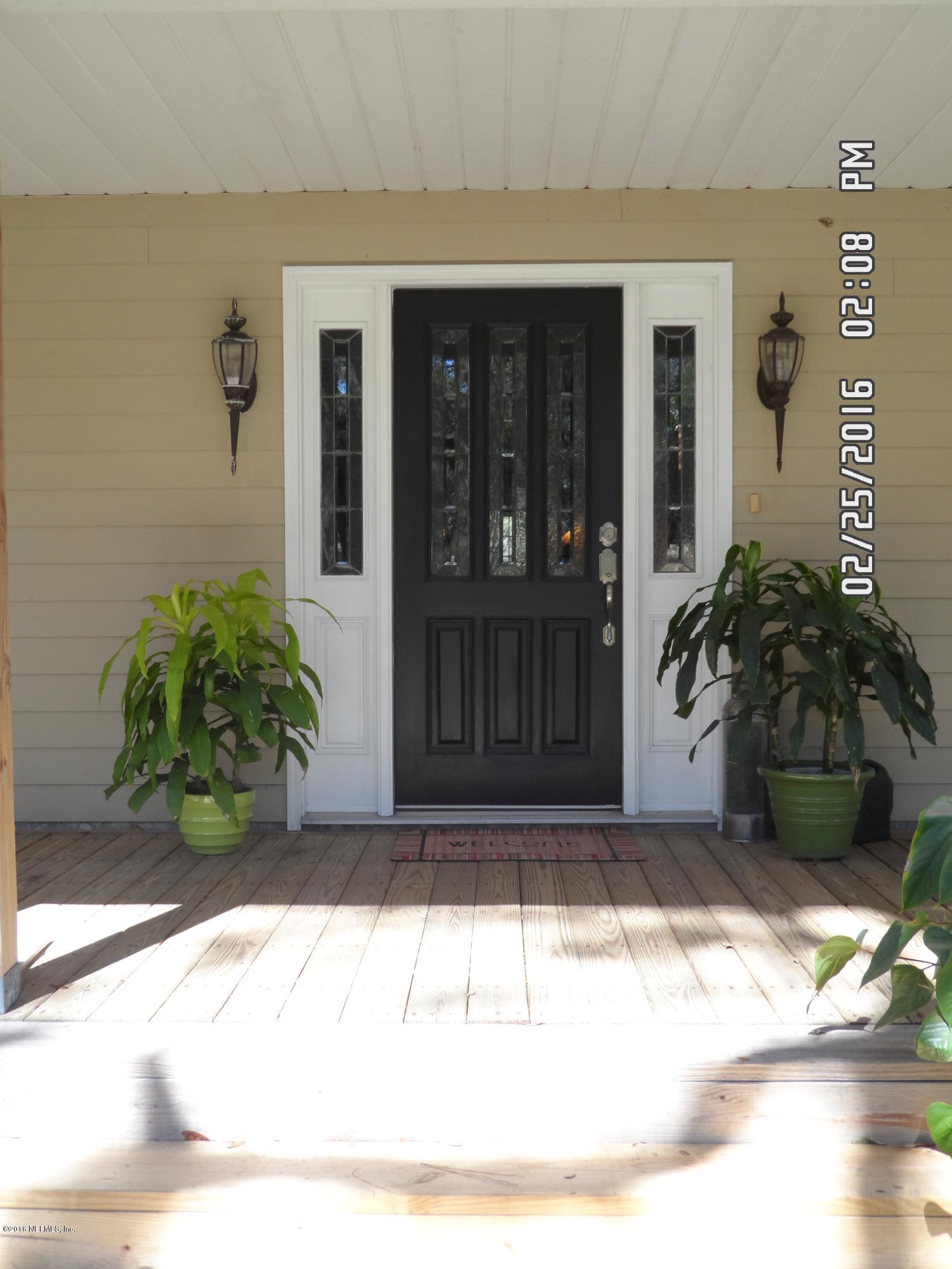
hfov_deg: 35.1
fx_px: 1503
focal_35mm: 41
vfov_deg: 45.8
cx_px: 476
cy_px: 634
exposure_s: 1/90
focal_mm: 6.8
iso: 80
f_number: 3.7
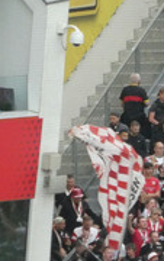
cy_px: 155
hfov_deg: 1.3
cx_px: 462
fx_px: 7107
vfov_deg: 2.1
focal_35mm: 997
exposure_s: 1/100
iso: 500
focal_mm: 47.5
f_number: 5.6
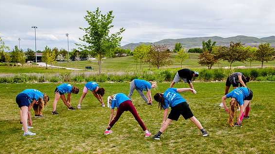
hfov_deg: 49.3
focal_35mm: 41
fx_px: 299
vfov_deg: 28.9
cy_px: 92
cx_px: 154
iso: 200
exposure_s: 1/320
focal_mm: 31
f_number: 9
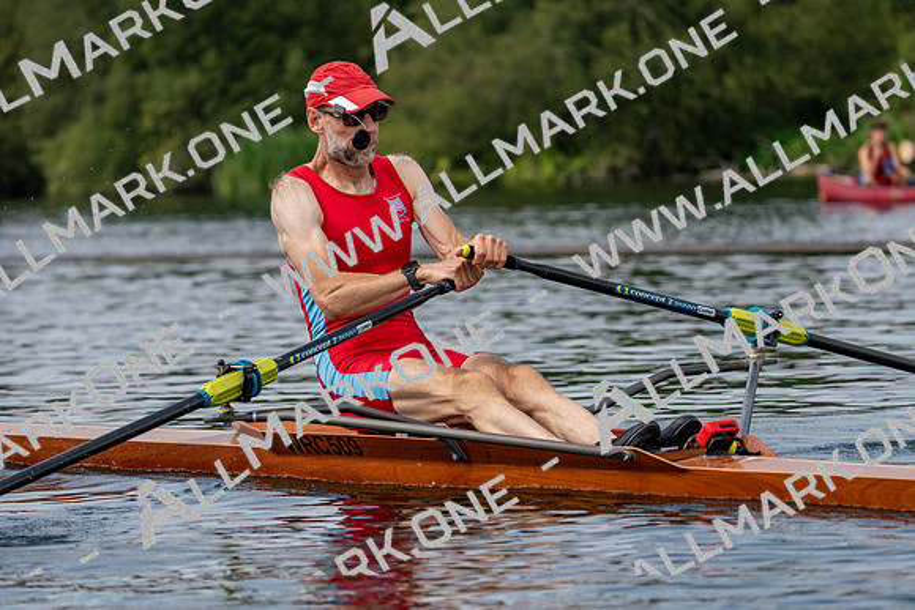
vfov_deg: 6.9
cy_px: 305
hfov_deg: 10.3
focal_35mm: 200
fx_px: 5084
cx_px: 458
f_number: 5.6
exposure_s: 1/1600
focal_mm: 200
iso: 320
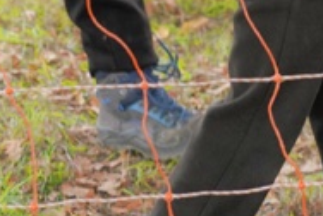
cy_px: -226
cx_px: 196
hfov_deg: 5.1
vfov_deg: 3.4
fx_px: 3648
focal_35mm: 406
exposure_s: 1/500
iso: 640
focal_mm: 85
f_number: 5
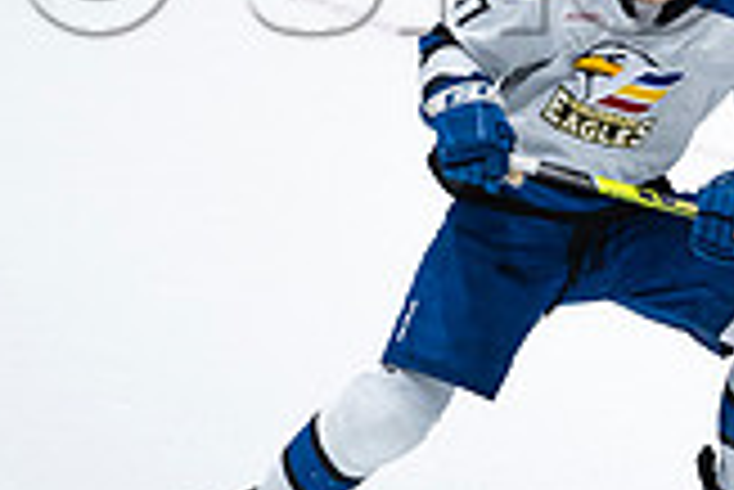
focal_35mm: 761
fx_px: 15529
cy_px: -87
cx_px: 1140
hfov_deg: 2.7
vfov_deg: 1.8
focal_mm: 200
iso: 1250
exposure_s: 1/1250
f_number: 2.8
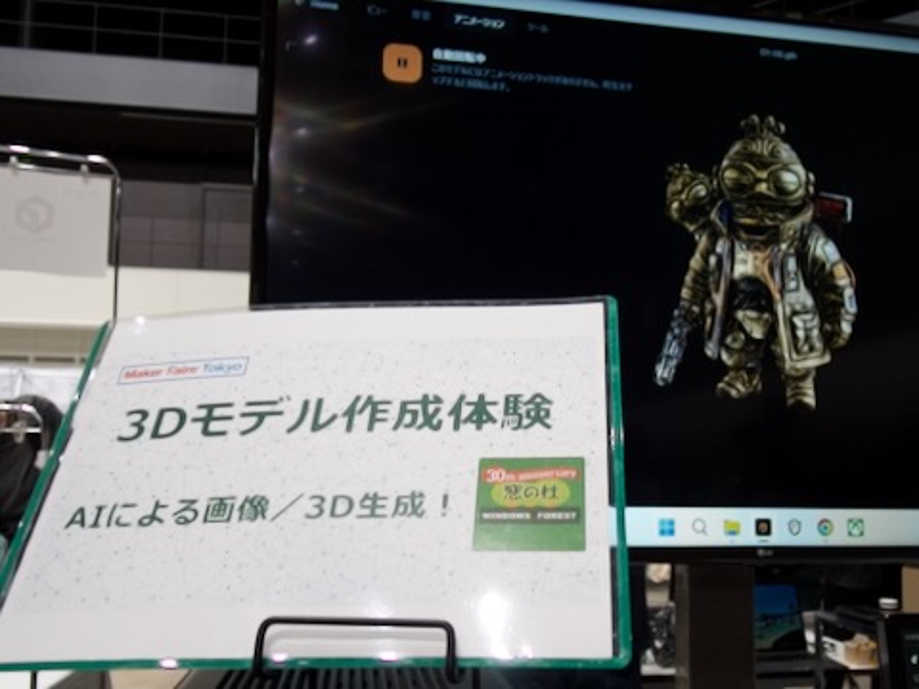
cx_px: 460
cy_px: 344
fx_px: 796
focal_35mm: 30
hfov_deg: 60.0
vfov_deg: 46.8
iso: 200
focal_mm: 5.4
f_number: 2.3
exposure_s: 1/80
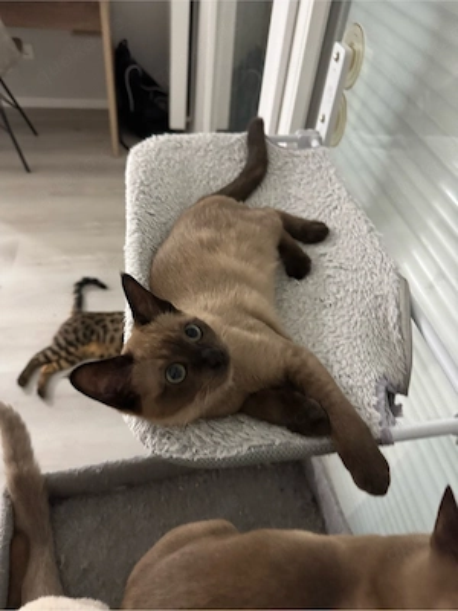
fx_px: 423
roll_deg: -7.3
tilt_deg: -42.9
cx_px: 229
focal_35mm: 24
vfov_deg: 71.6
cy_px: 306
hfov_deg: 56.8
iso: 1000
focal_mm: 6.76
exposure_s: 1/40
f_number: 1.78
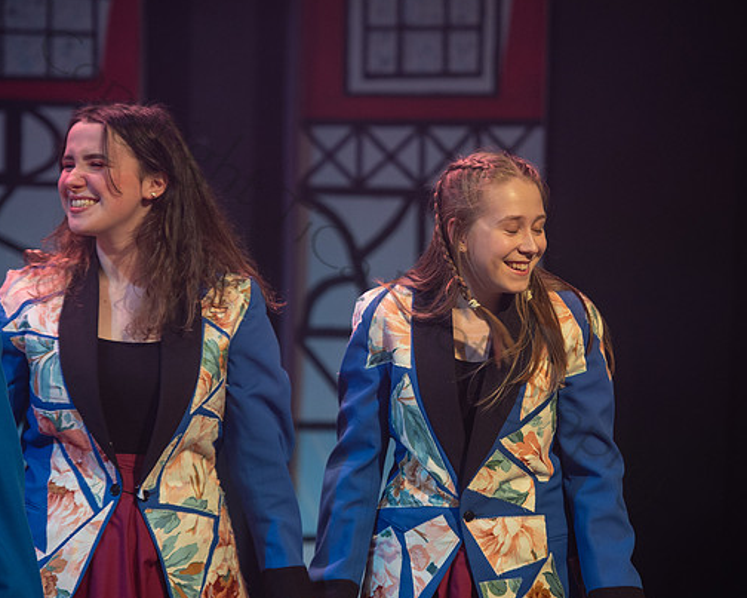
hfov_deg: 10.2
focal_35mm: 189
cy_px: 277
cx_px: 459
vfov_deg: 8.2
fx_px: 4178
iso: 1000
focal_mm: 150
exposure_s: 1/250
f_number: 2.8
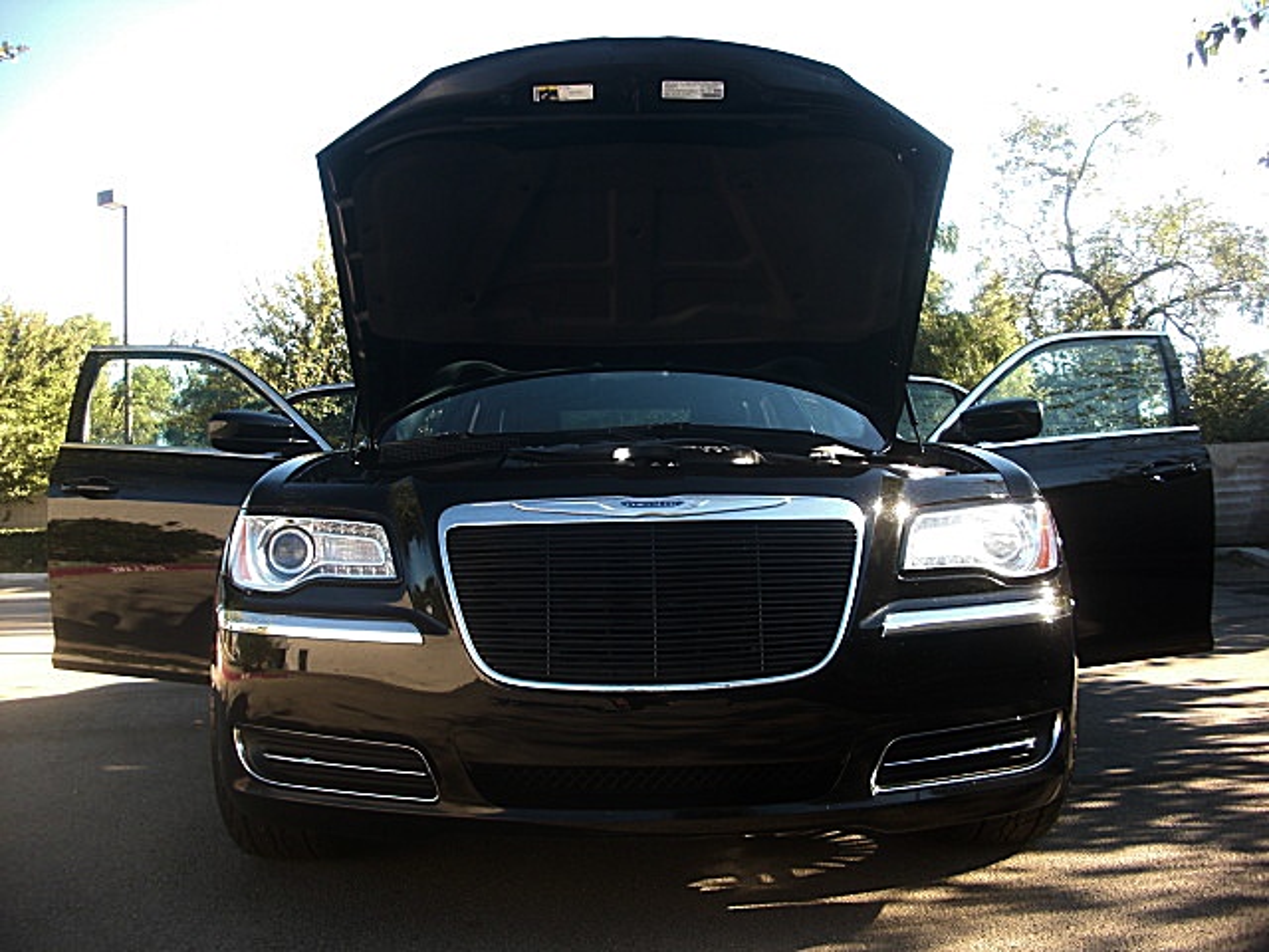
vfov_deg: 39.7
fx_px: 1320
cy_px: 476
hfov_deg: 51.4
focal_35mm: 36
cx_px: 634
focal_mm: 6.3
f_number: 2.8
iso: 50
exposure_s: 1/125
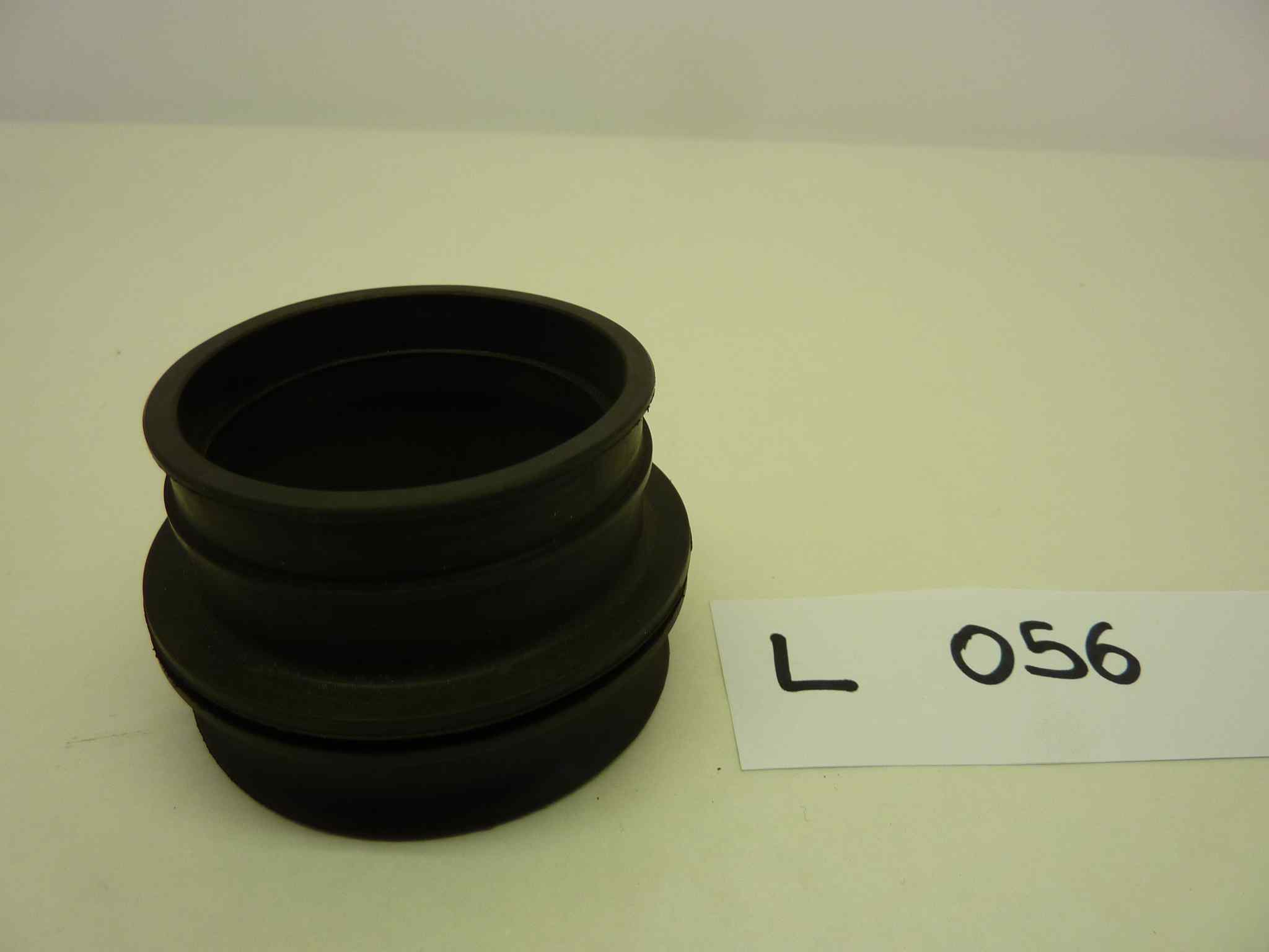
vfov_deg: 54.9
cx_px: 634
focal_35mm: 25
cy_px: 476
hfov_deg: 69.4
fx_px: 916
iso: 80
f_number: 3.3
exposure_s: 1/50
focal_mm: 4.1
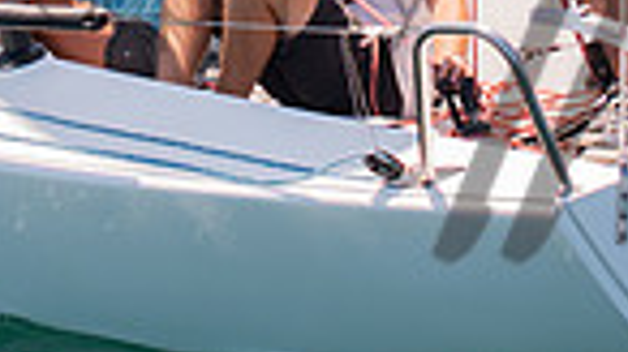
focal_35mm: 272
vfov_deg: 4.4
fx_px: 4528
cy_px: -333
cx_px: 245
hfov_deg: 7.9
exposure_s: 1/320
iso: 100
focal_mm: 42
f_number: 5
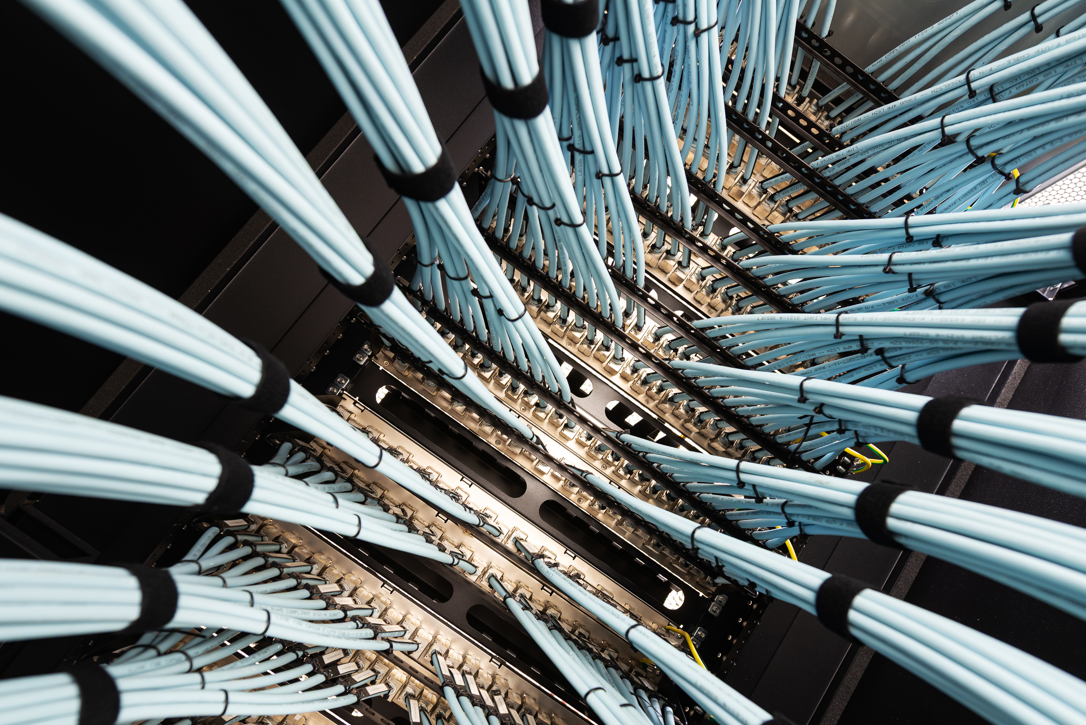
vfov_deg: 66.2
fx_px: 543
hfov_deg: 90.0
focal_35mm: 18
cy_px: 462
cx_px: 552
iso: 100
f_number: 4
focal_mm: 14
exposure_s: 4
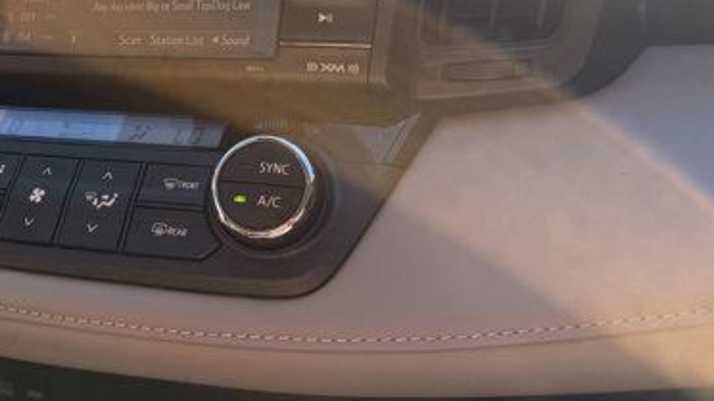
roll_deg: +2.3
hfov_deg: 43.9
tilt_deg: -13.5
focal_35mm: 45
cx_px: 175
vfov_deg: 25.5
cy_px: 21
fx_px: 852
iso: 100
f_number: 1.78
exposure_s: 1/979
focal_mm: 6.76
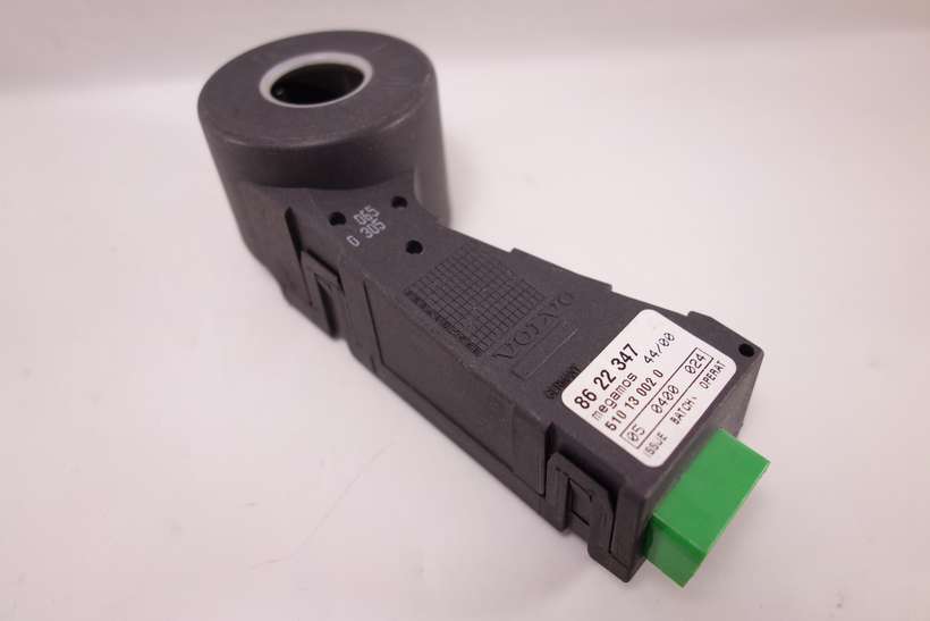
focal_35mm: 28
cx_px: 465
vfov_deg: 46.4
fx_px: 723
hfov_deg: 65.5
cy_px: 310
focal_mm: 10.4
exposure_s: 1/100
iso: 125
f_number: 2.5
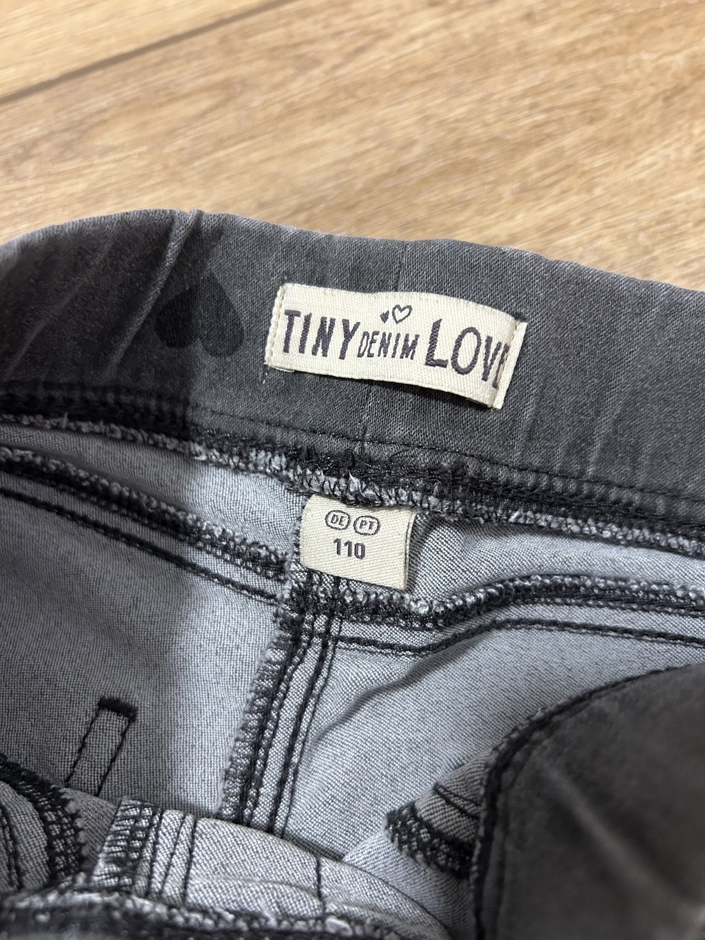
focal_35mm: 26
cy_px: 470
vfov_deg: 67.3
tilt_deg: -72.1
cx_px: 352
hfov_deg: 53.1
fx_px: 706
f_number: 1.5
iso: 400
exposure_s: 1/50
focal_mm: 5.7
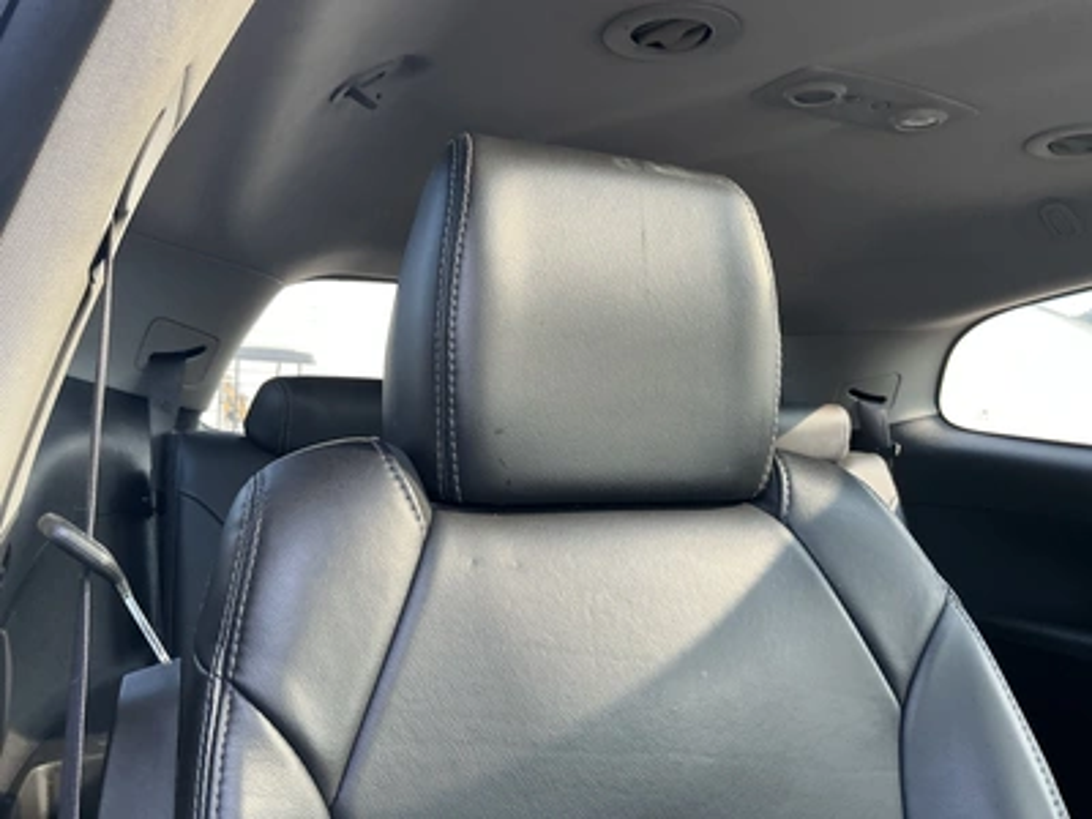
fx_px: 883
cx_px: 546
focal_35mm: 28
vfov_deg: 49.7
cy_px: 410
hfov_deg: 63.4
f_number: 1.8
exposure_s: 1/122
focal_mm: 3
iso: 64
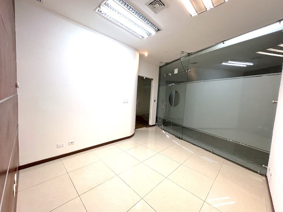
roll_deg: -3.1
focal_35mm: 13
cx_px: 142
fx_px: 106
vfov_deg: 89.9
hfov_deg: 106.2
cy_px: 106
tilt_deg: -4.6
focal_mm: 1.57
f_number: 1.8
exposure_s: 1/120
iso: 160
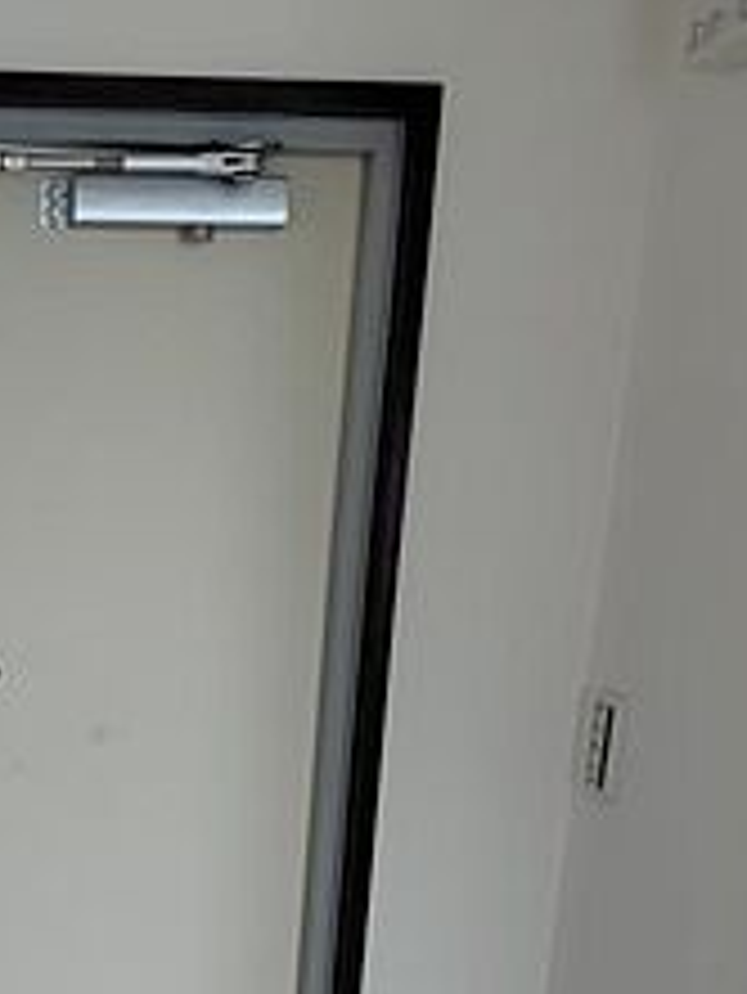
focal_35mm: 50
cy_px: 927
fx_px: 1437
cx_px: 14
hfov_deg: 27.6
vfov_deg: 35.5
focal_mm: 5.6
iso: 160
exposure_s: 1/120
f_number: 1.9
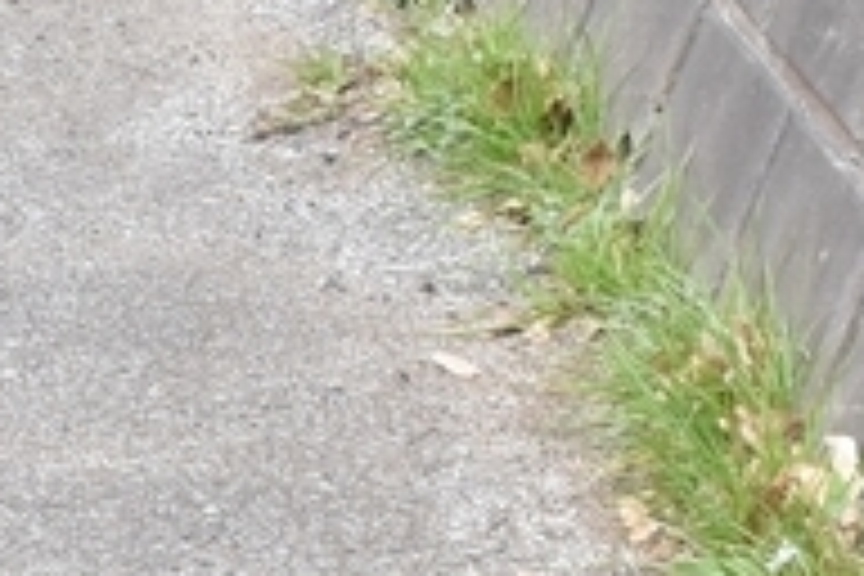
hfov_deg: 8.9
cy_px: 310
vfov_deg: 6.1
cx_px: -446
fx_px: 5400
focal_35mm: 225
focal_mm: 24
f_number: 13
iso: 400
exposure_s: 1/60
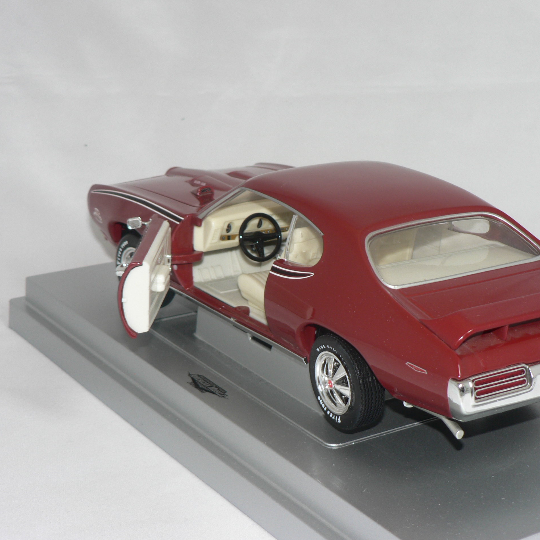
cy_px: 272
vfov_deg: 23.1
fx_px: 1324
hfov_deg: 23.0
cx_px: 334
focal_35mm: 75
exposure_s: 1/60
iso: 80
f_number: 3.2
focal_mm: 10.5
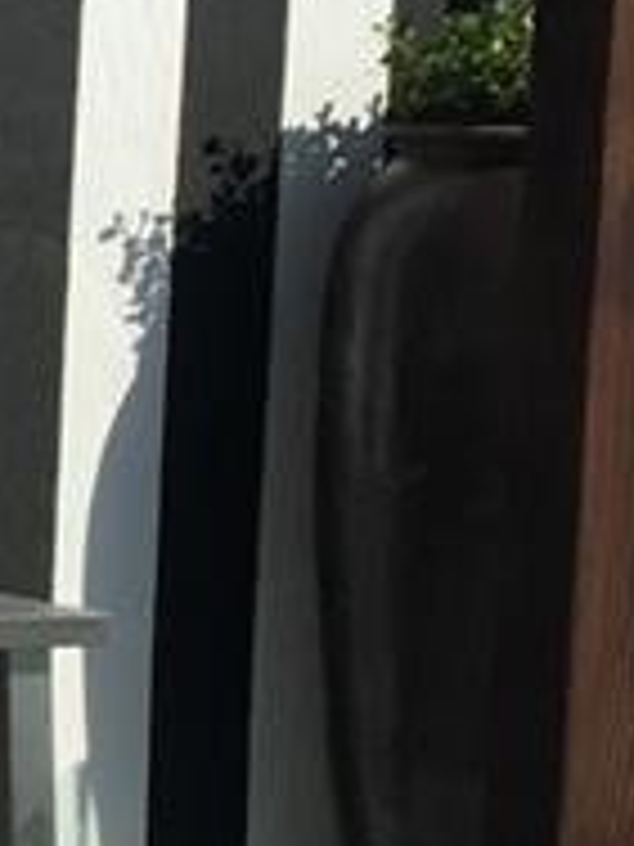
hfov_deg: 7.1
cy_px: 724
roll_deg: -1.8
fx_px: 4518
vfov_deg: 10.6
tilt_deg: -7.6
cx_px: -1362
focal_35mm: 185
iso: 25
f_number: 2.2
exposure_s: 1/3077
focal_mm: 4.15
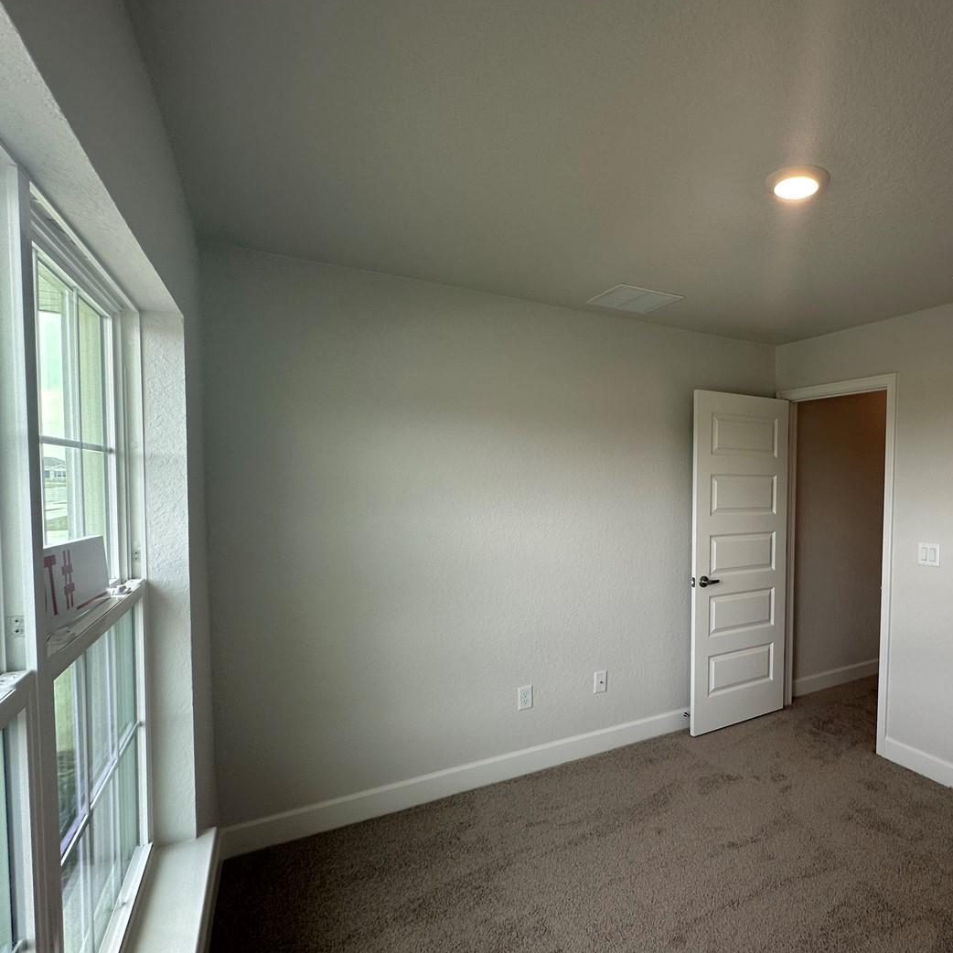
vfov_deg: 77.6
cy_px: 509
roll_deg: -1.0
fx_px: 592
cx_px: 659
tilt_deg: -1.7
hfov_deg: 74.5
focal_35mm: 19
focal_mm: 2.22
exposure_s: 1/120
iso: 64
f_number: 2.2
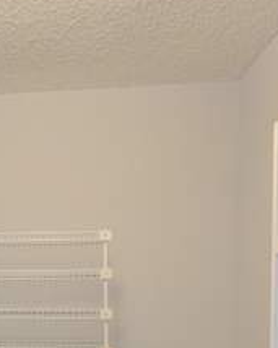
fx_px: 360
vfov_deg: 46.6
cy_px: 312
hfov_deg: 38.7
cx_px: 18
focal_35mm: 35
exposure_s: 1/56.1
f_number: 1.7
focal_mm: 2.02
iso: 46
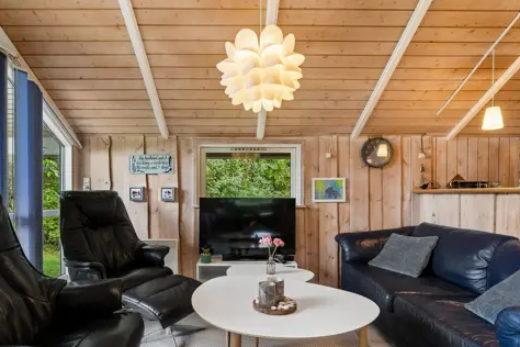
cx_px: 236
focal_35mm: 20
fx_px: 288
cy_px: 216
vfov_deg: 61.2
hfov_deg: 83.9
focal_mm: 10.5
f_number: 8
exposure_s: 1/25
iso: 200
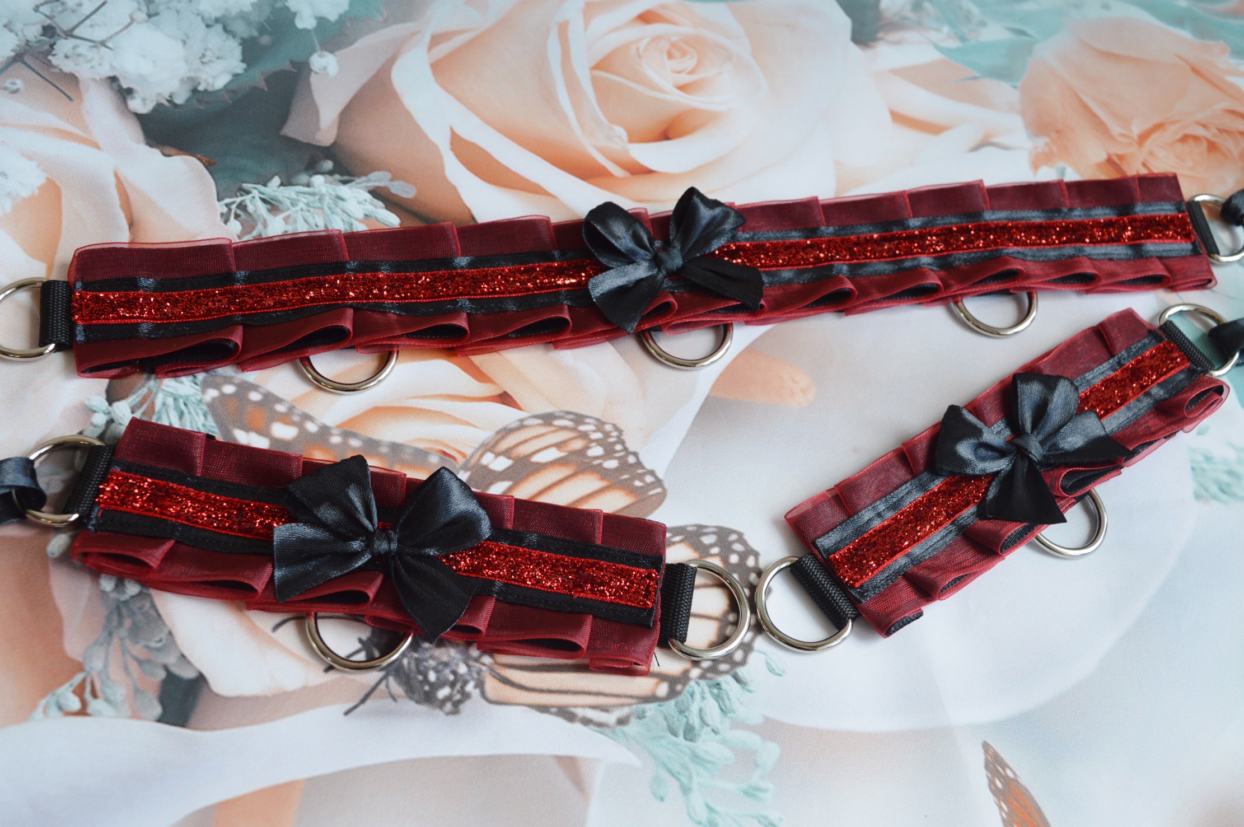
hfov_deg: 48.0
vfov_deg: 32.9
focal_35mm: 40
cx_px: 622
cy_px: 414
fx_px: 1398
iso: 400
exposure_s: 1/60
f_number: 7.1
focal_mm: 27
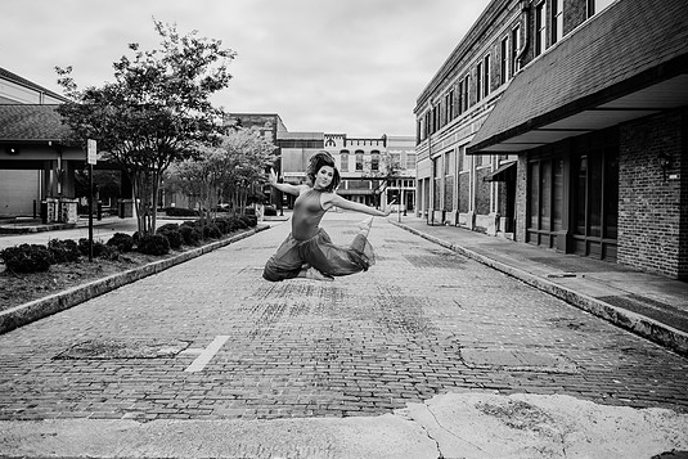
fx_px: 497
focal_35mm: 26
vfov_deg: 49.5
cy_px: 212
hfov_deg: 69.3
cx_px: 328
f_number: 2.2
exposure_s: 1/1250
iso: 160
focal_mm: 24
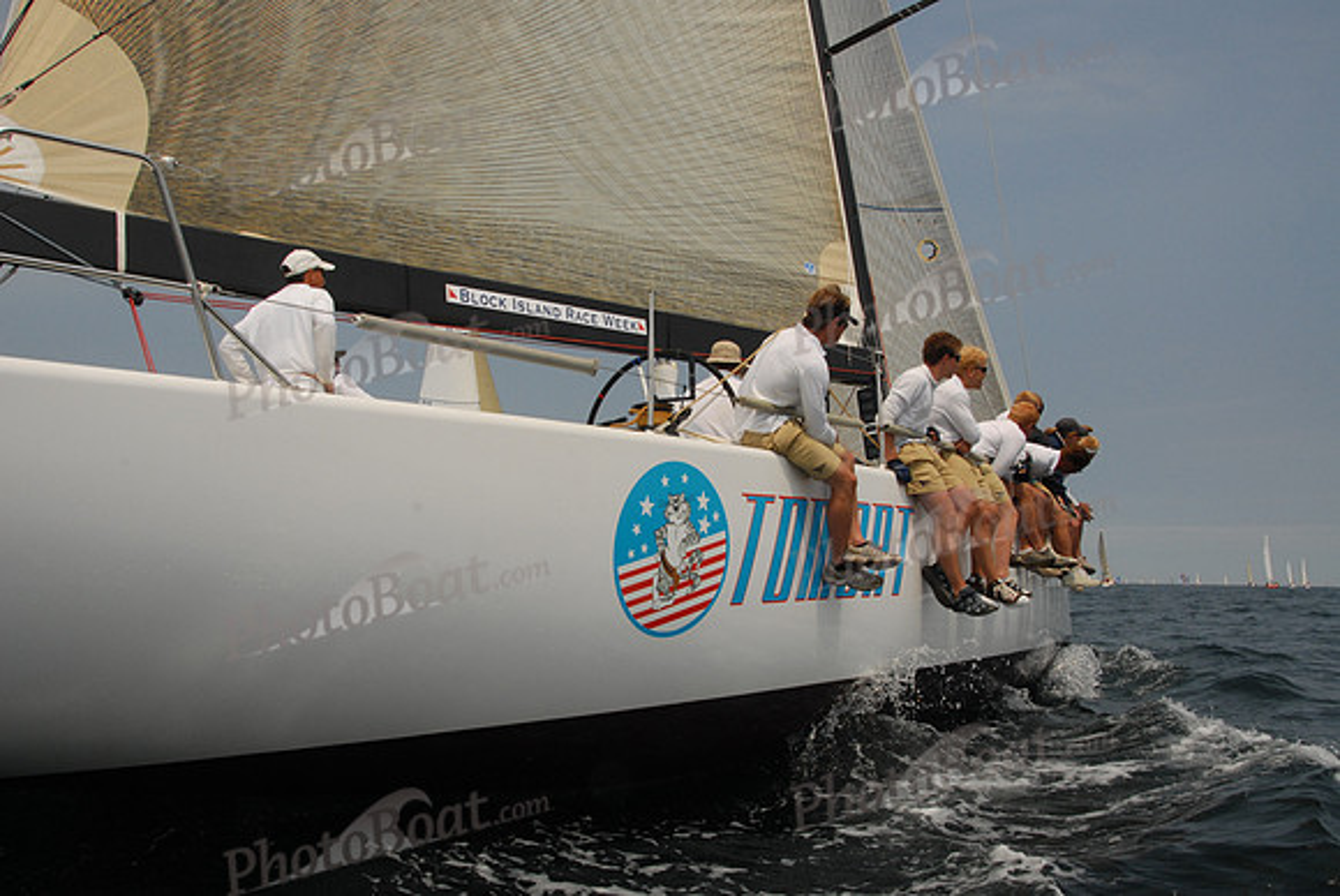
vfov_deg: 43.7
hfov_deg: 61.9
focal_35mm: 30
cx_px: 670
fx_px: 1118
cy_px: 448
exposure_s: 1/640
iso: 400
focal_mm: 20
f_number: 14
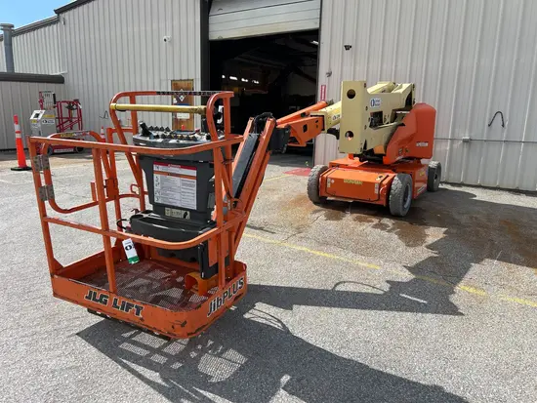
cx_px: 268
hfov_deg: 67.3
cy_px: 202
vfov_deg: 53.1
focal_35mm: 26
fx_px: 404
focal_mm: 5.7
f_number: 1.5
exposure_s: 1/3571
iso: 50
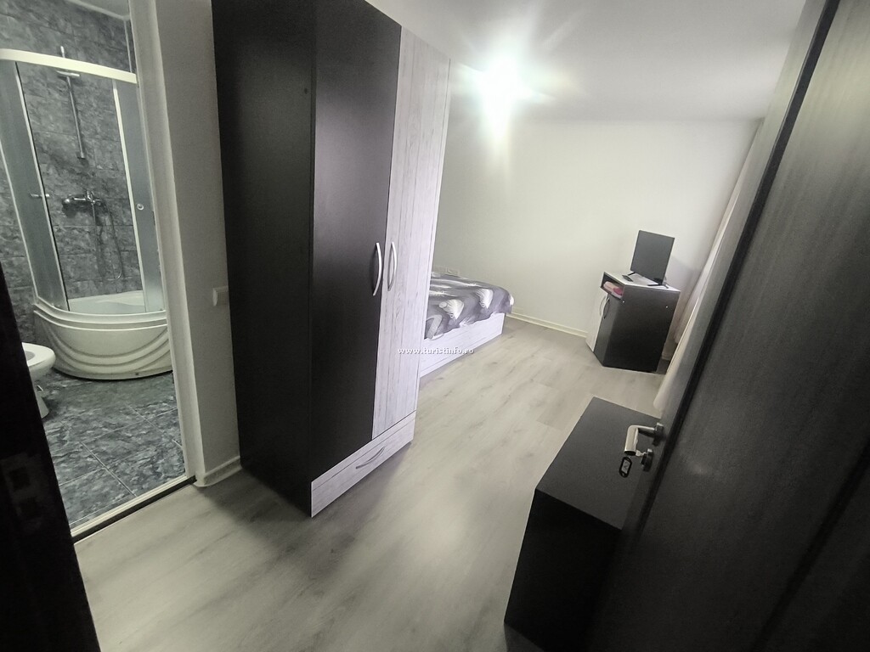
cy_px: 326
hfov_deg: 94.5
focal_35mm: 16
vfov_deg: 78.1
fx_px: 402
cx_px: 435
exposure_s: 1/25
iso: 640
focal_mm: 1.65
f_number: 2.2
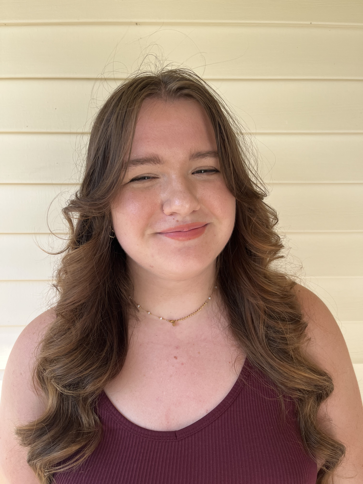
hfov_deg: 53.1
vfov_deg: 67.3
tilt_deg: -10.3
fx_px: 364
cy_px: 242
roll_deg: +0.4
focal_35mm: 26
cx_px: 182
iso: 50
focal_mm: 5.1
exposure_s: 1/827
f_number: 1.6
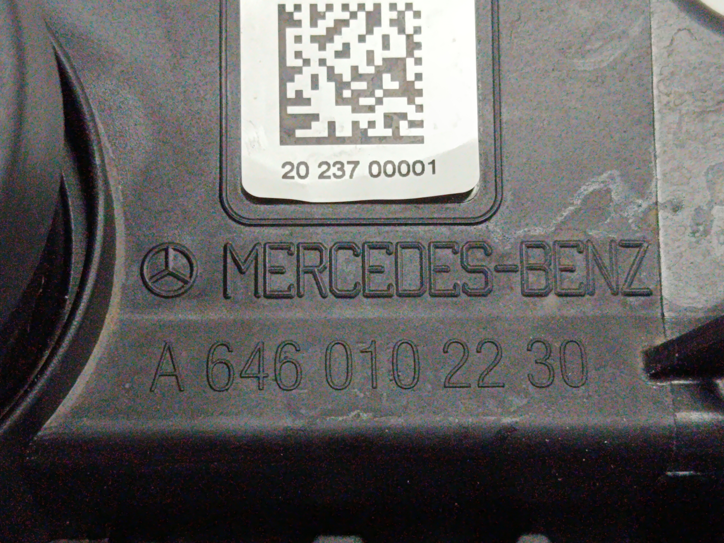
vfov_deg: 19.4
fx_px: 1590
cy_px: 272
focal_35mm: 76
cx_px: 362
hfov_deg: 25.7
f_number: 1.7
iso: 677
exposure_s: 1/50
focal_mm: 5.24
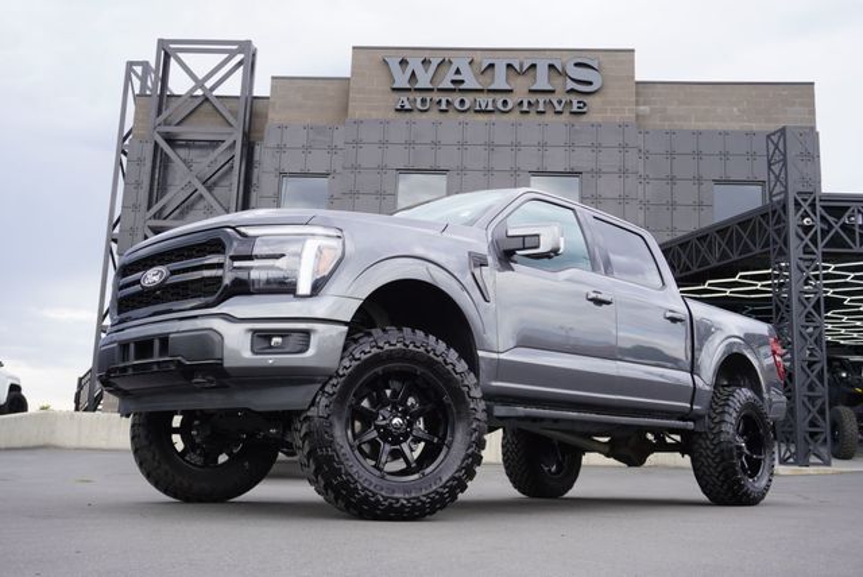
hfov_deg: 53.1
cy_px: 288
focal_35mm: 36
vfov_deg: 36.9
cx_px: 432
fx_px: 864
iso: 100
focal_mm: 24
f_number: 5.6
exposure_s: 1/80
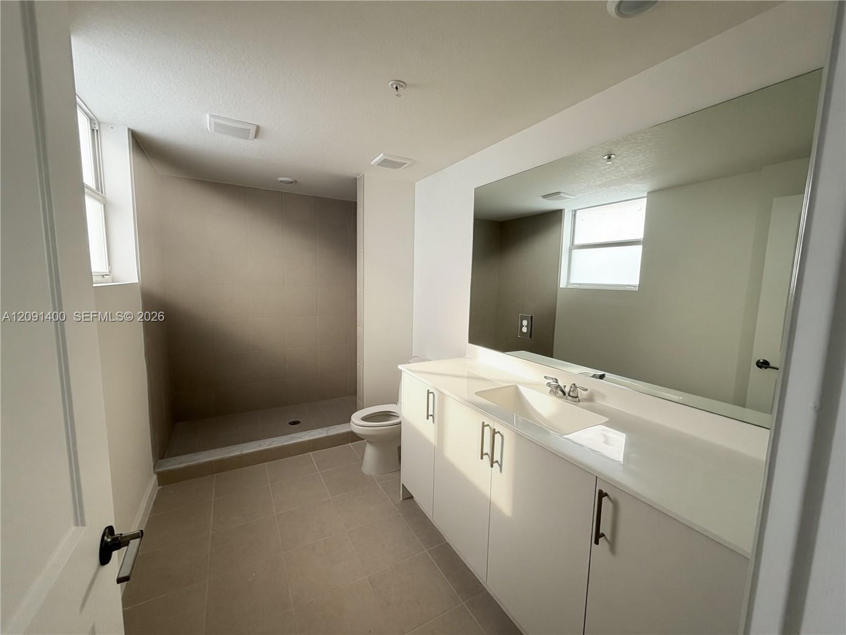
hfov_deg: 102.1
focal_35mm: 14
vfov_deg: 85.7
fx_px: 342
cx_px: 423
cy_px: 318
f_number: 2.2
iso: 200
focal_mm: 2.22
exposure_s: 1/121
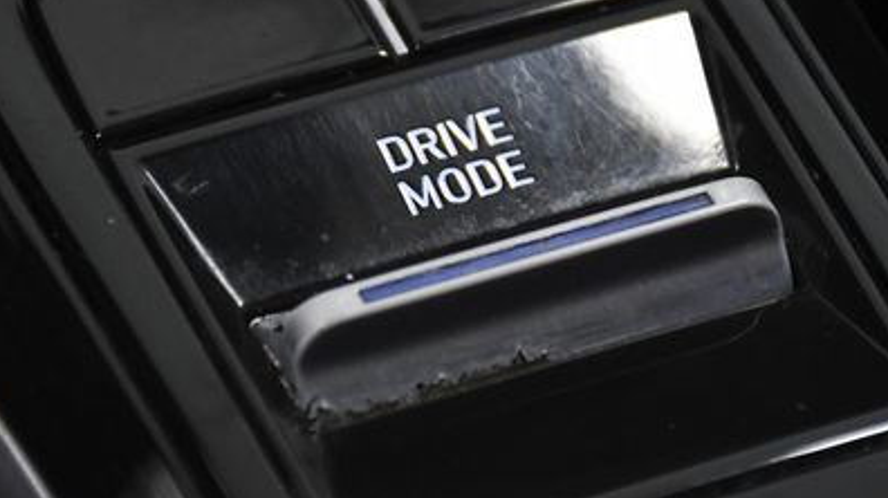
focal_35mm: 295
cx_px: 478
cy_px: 142
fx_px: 6941
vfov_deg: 4.1
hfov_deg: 7.3
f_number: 5.6
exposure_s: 1/250
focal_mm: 116
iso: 2500
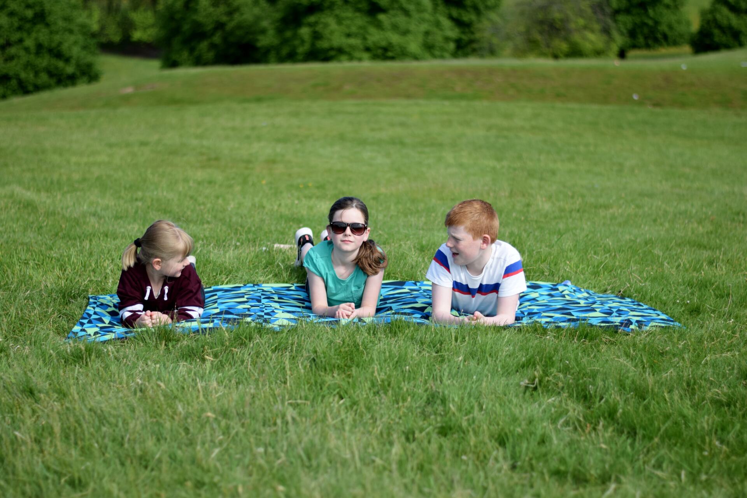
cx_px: 374
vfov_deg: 18.2
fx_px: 1556
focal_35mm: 75
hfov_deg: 27.0
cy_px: 249
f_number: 1.8
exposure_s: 1/4000
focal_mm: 50
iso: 160
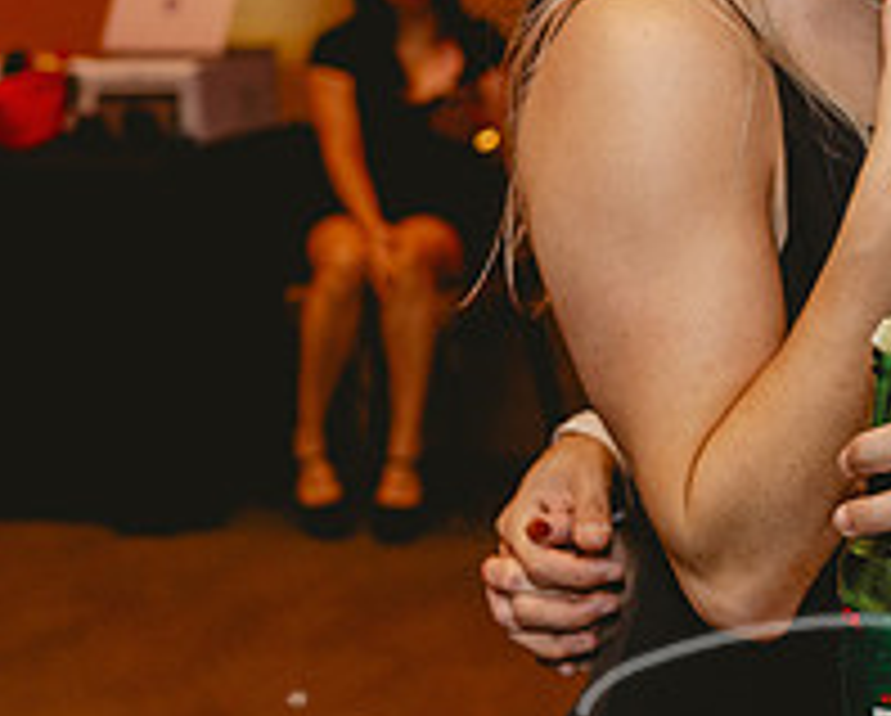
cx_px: 739
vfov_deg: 12.8
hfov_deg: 15.9
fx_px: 3169
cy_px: 53
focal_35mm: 120
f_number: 2.8
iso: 1600
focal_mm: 35
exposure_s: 1/125
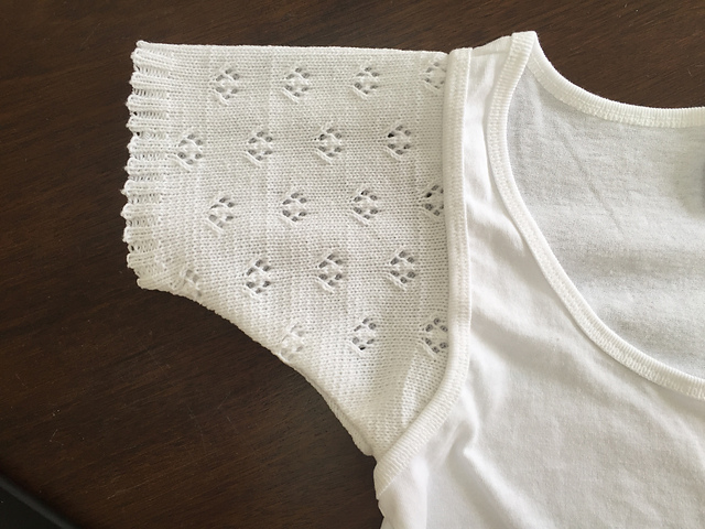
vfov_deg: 48.2
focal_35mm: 29
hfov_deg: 61.7
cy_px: 264
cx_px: 352
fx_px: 591
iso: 32
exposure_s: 1/50
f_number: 2.2
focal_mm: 4.15
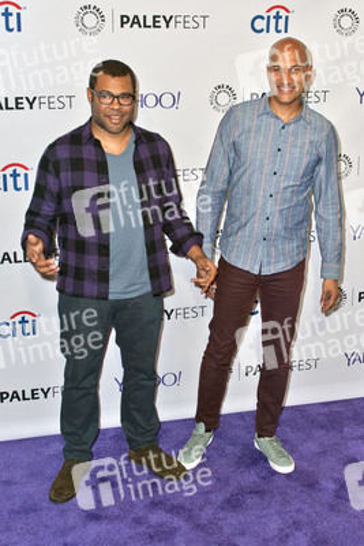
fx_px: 424
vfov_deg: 65.5
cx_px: 182
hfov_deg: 46.4
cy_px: 273
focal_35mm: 28
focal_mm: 28
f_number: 4
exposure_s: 1/400
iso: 400
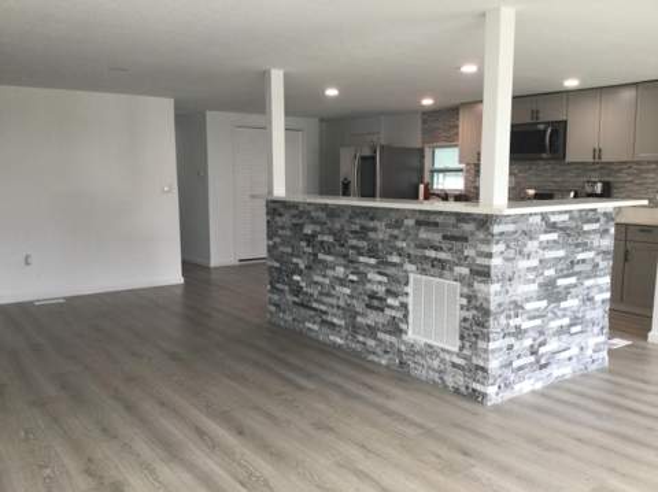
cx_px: 329
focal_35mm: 31
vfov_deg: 45.4
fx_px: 589
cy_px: 246
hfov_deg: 58.4
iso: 50
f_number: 2.4
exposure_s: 1/30
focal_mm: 3.3
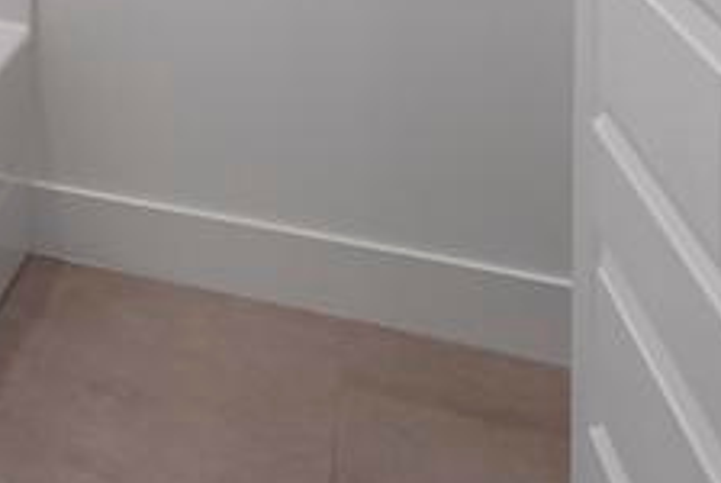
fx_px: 1544
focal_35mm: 77
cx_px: -650
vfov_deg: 15.2
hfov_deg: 18.8
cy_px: -402
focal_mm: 18
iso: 250
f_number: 9
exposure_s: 1/15
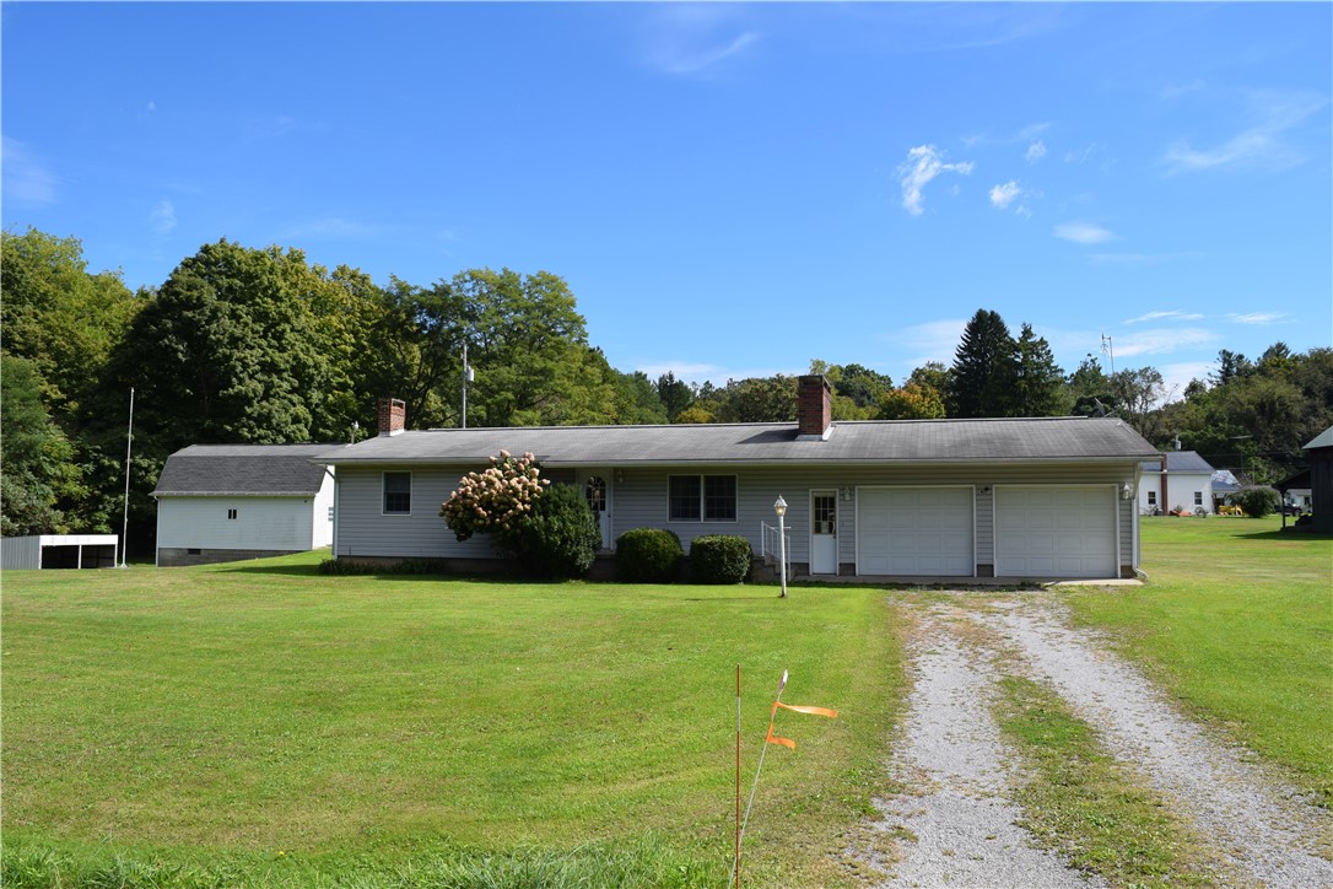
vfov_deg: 47.9
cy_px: 444
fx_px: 1000
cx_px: 666
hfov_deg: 67.4
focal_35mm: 27
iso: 200
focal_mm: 18
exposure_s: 1/320
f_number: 9
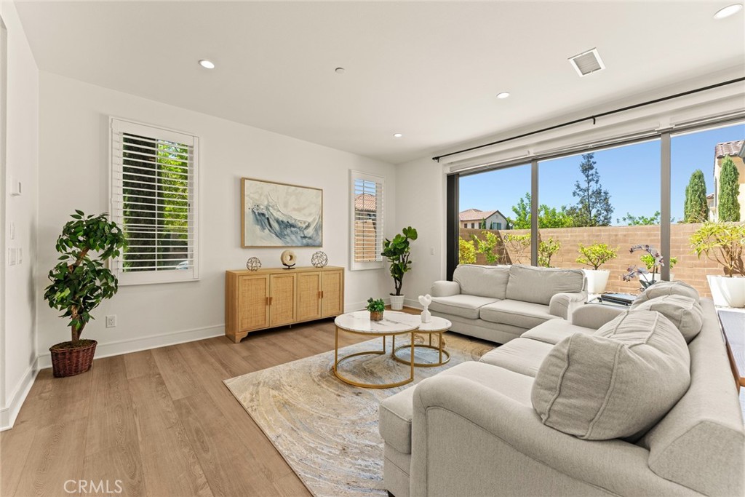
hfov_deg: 104.2
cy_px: 248
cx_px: 372
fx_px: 290
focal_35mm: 14
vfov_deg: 81.2
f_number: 6.3
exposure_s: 1/25
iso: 320
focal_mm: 14
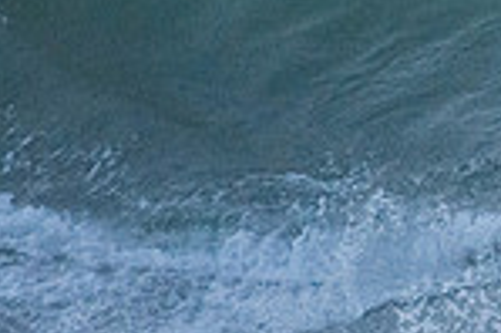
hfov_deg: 0.7
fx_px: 40605
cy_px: 76
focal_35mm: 2921
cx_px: 965
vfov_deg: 0.5
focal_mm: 500
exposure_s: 1/800
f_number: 5.6
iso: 2200
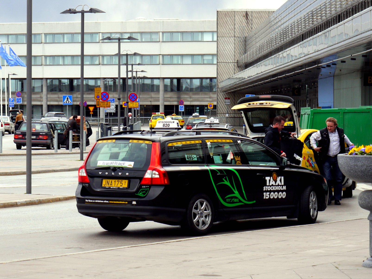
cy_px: 140
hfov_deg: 21.8
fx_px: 967
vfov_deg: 16.4
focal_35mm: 90
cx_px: 186
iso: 100
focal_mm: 45
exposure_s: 1/200
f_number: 5.6
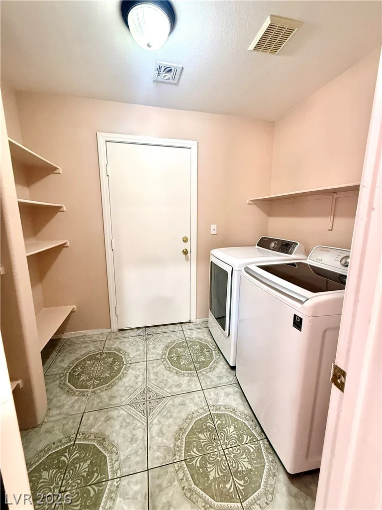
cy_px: 255
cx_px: 191
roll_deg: +0.3
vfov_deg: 102.1
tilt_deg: -9.4
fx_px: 206
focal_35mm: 14
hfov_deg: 85.7
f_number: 2.2
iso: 320
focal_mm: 2.22
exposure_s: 1/60
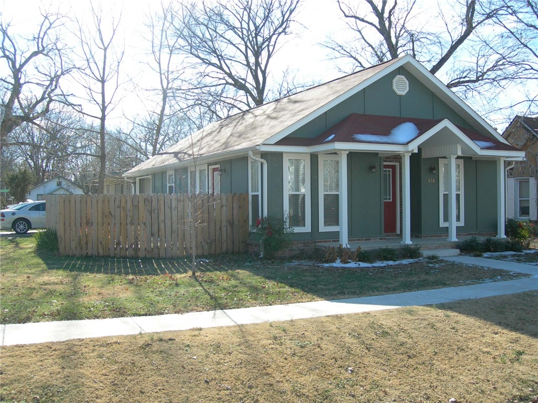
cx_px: 269
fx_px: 591
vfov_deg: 37.7
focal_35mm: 38
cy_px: 202
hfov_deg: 49.0
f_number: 2.8
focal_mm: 7.8
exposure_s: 1/403
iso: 50
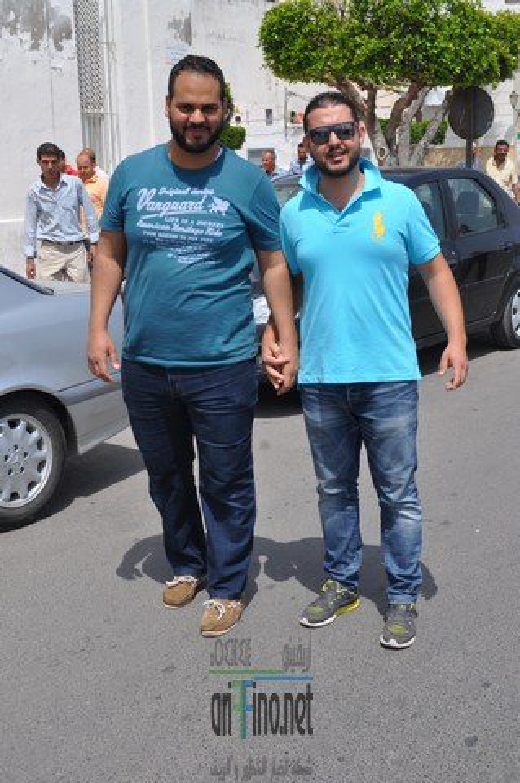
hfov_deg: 28.0
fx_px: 1042
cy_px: 392
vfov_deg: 41.2
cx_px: 260
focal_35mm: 48
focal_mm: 32
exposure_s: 1/400
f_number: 10
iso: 200
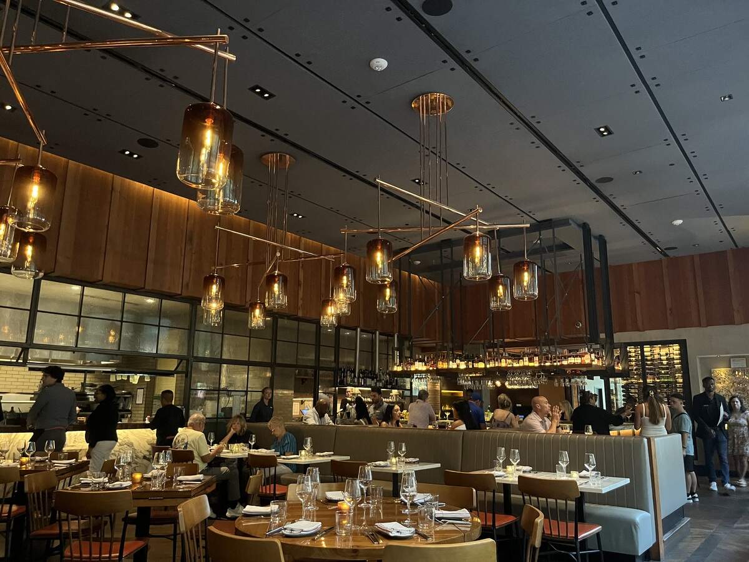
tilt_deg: +10.9
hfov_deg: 67.3
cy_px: 281
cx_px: 374
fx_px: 563
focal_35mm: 26
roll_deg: +0.2
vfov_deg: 53.1
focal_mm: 5.1
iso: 640
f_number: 1.6
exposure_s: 1/30
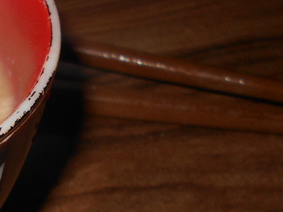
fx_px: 727
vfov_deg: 16.5
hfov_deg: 18.6
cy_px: 161
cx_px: -181
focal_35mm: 89
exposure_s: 1/25
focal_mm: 4.6
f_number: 8
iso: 80
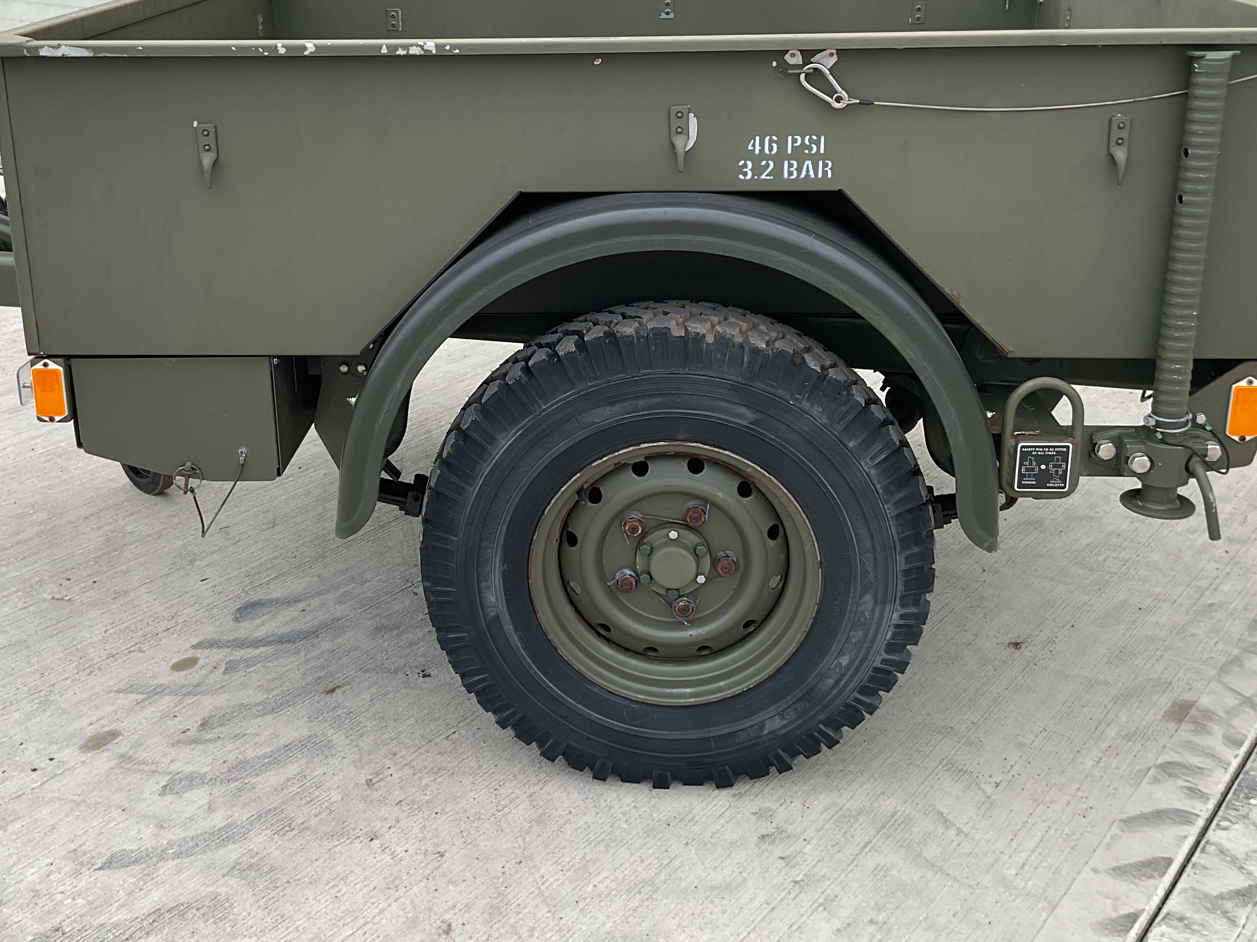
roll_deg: +0.2
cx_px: 564
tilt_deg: -17.1
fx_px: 1489
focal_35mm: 41
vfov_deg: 34.8
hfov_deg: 45.7
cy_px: 325
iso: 16
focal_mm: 3
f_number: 1.8
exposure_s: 1/829
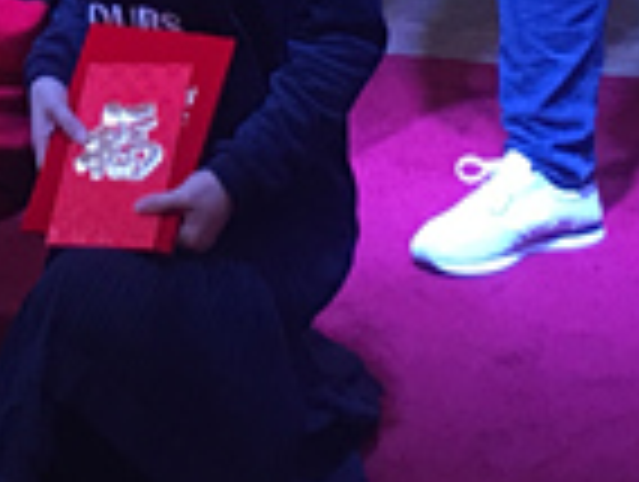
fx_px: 3014
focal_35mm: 163
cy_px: -698
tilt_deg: -3.9
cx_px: -202
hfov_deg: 11.8
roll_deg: +0.9
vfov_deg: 8.3
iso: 40
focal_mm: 4.15
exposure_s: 1/33
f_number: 2.2
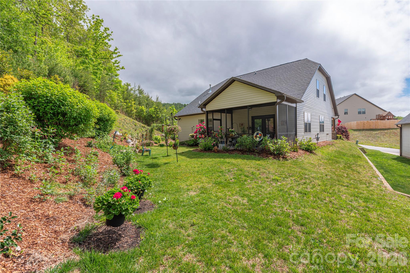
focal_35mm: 16
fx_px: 182
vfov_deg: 73.8
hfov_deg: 96.7
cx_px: 205
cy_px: 136
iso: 320
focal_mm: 16
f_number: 8
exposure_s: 1/2000
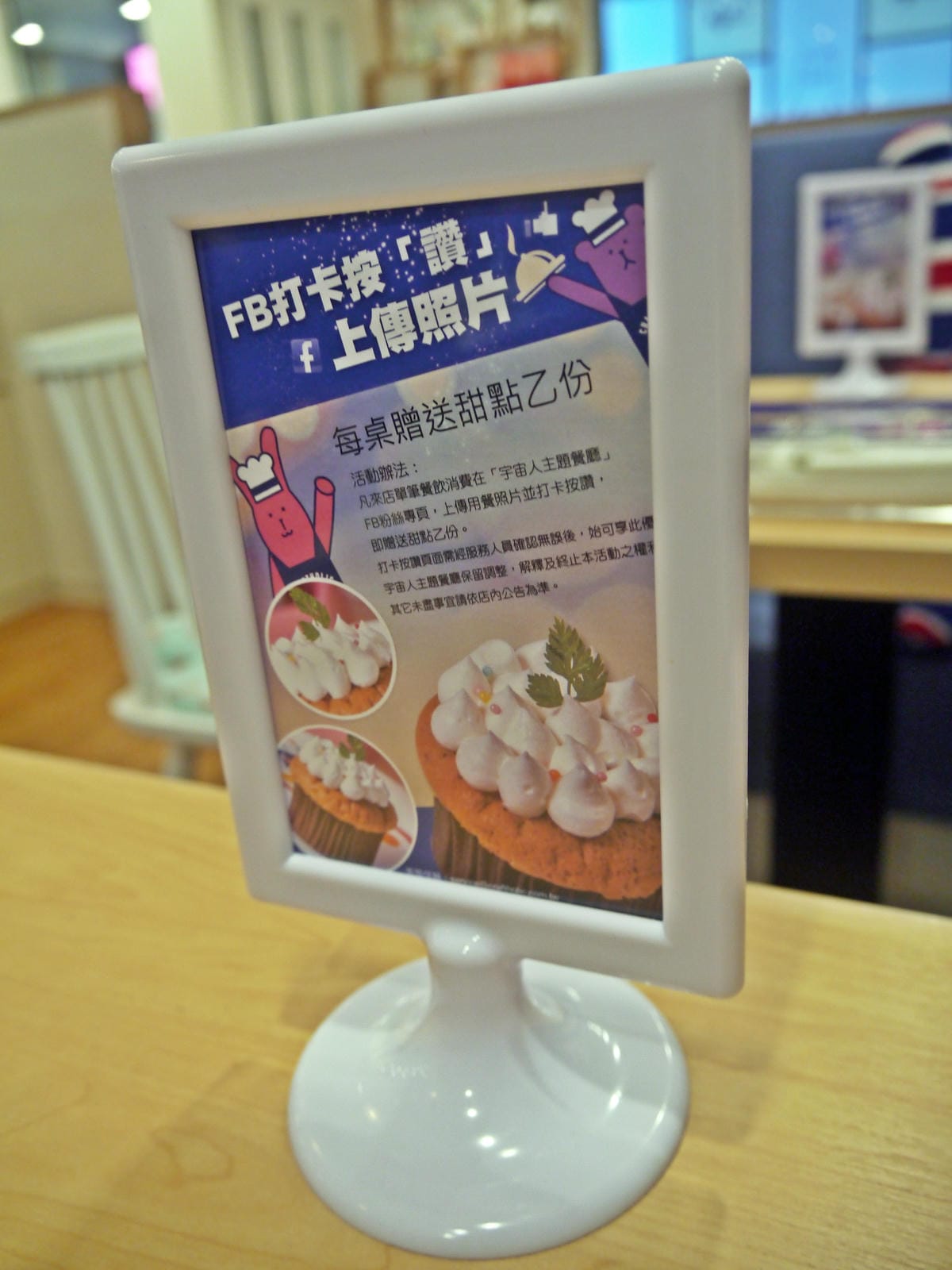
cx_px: 476
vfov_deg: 63.4
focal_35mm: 28
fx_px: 1027
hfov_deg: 49.7
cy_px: 635
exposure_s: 1/60
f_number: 3.5
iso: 500
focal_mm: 14
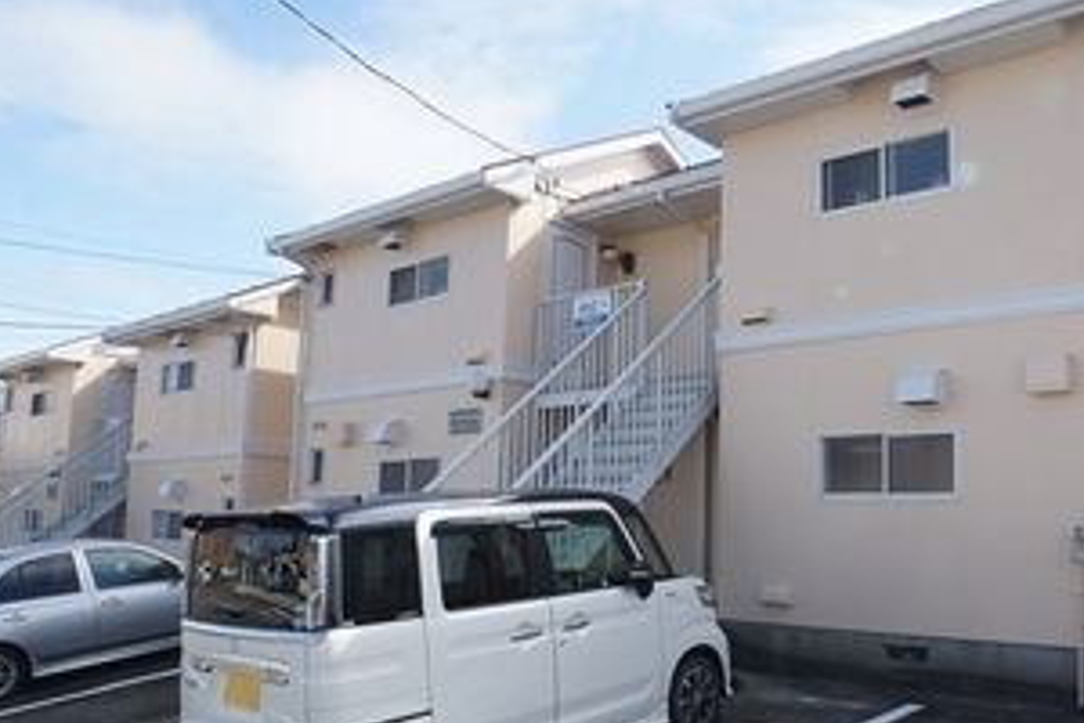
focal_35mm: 40
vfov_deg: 33.3
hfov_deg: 47.7
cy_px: 418
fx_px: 1204
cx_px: 715
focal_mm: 16
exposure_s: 1/125
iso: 200
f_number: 10
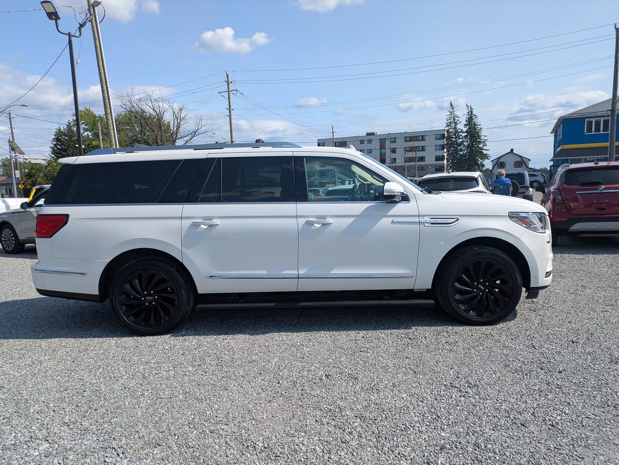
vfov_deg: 54.9
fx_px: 447
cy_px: 232
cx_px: 310
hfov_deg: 69.4
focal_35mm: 25
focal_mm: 5.43
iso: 43
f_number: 1.89
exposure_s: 1/2294
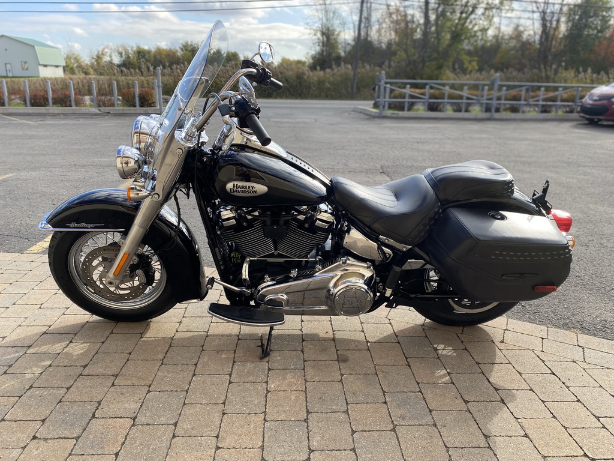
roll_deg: +0.9
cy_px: 230
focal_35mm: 26
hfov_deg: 67.3
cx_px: 307
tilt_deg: -15.8
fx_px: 461
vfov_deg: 53.1
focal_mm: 4.25
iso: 32
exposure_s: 1/890
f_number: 1.8
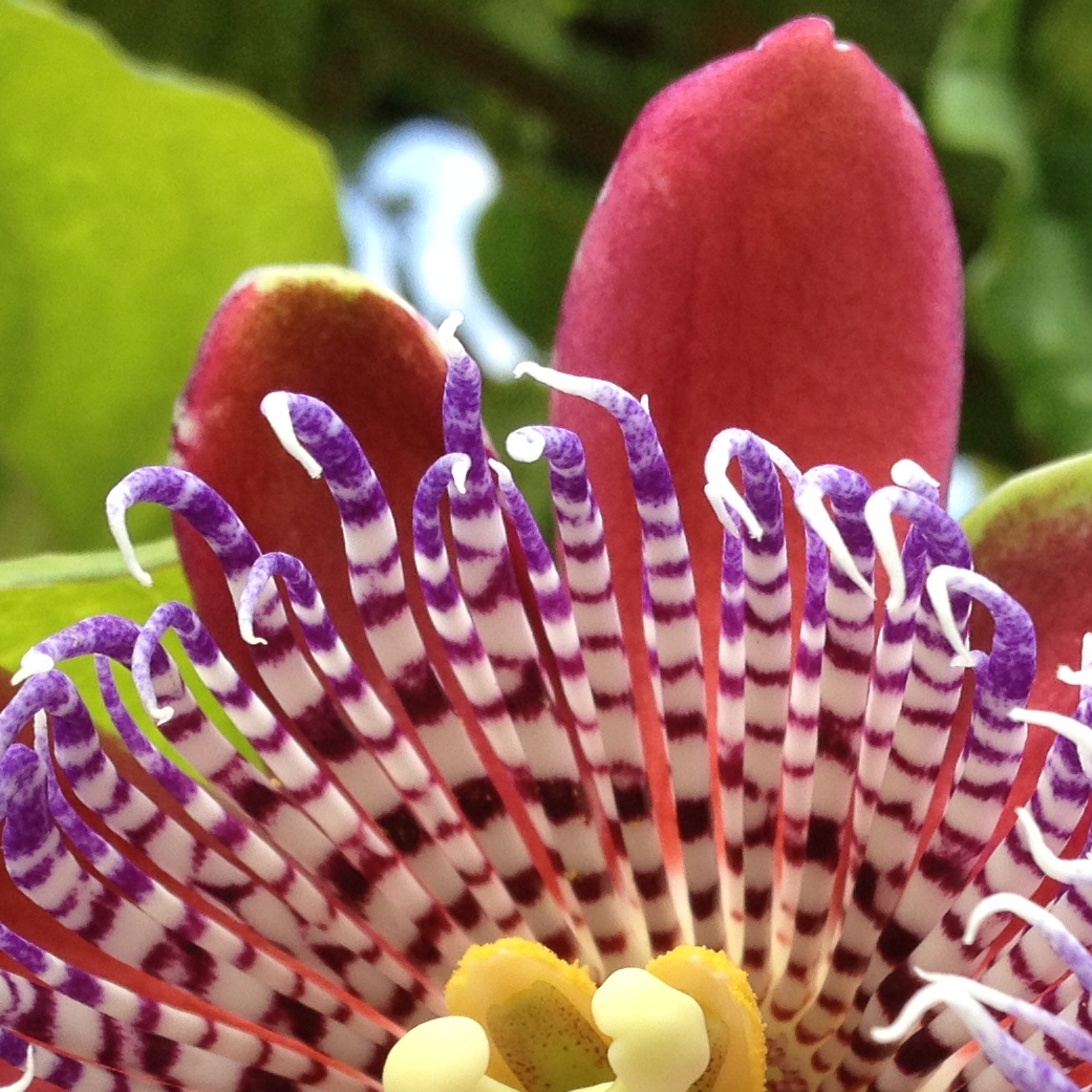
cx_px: 725
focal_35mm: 97
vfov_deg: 17.5
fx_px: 3462
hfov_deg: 17.9
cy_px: 1116
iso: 50
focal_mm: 4.28
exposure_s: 1/270
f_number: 2.4
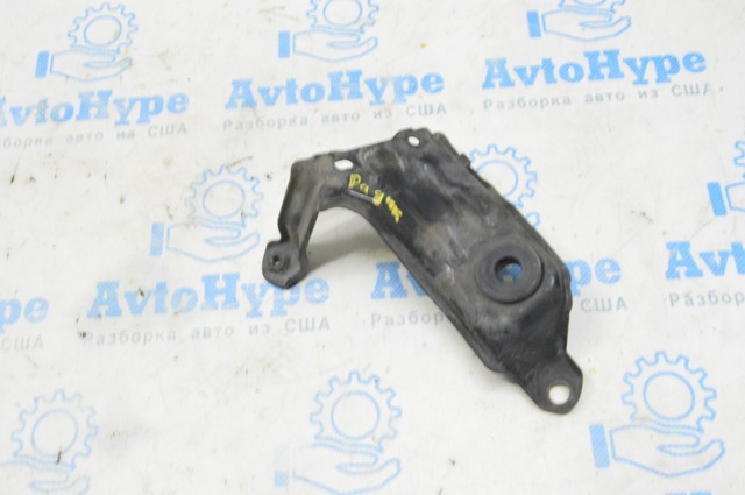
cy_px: 248
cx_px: 372
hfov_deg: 49.6
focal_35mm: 39
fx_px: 806
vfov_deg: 34.1
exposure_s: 1/15
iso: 6400
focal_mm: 26
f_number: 20
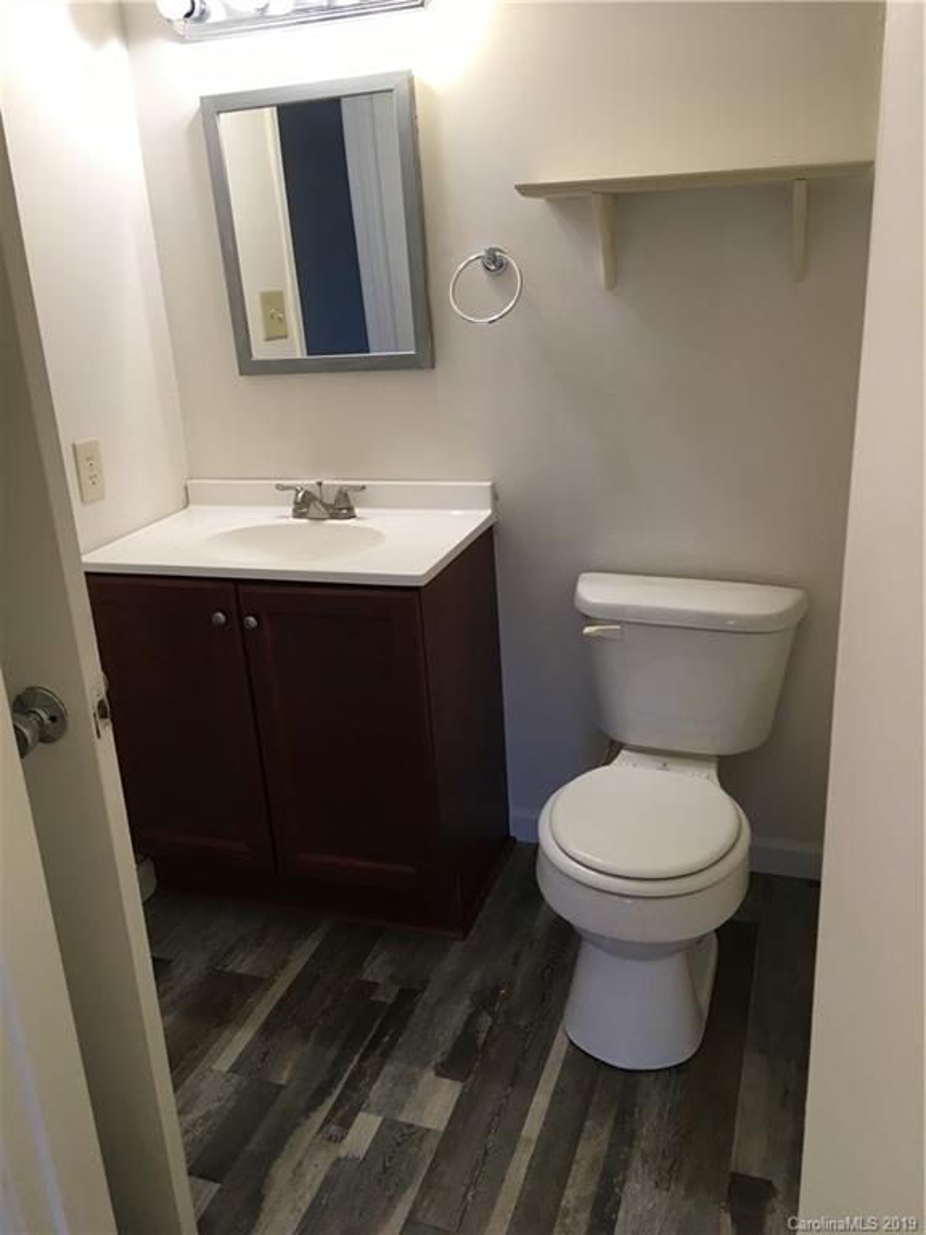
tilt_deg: -19.0
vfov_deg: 61.7
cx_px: 463
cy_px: 618
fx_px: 1034
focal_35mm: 29
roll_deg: +3.4
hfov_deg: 48.2
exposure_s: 1/33
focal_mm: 4.15
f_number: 2.2
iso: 50
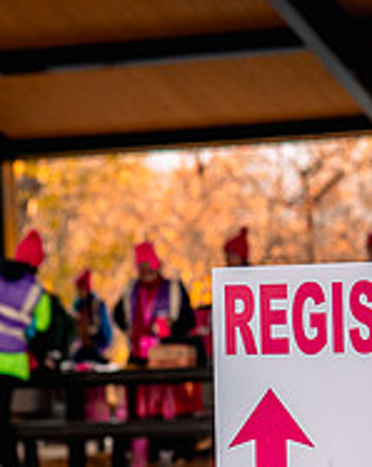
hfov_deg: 7.6
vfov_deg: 9.4
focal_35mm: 204
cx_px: 240
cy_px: 425
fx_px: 2814
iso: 800
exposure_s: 1/400
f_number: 4.5
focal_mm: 70
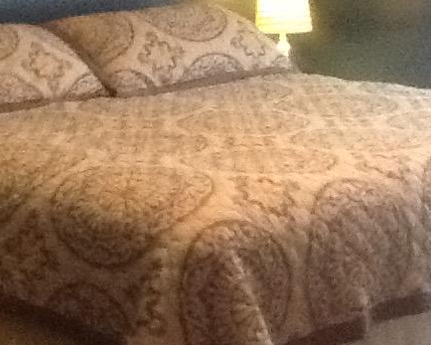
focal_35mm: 95
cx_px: 224
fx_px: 1212
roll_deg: -0.9
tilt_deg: -4.7
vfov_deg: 16.0
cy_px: 57
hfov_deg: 20.2
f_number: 2.4
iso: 400
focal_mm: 2.03
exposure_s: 1/33
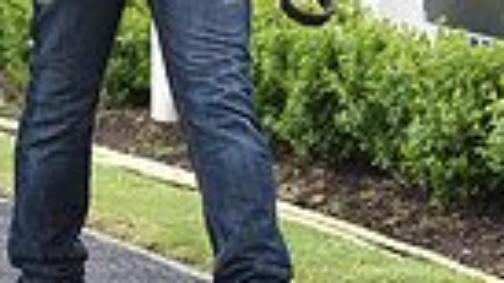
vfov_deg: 2.4
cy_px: -263
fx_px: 6654
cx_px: -173
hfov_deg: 4.3
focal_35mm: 498
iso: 1250
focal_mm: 112
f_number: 4.5
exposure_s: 1/200
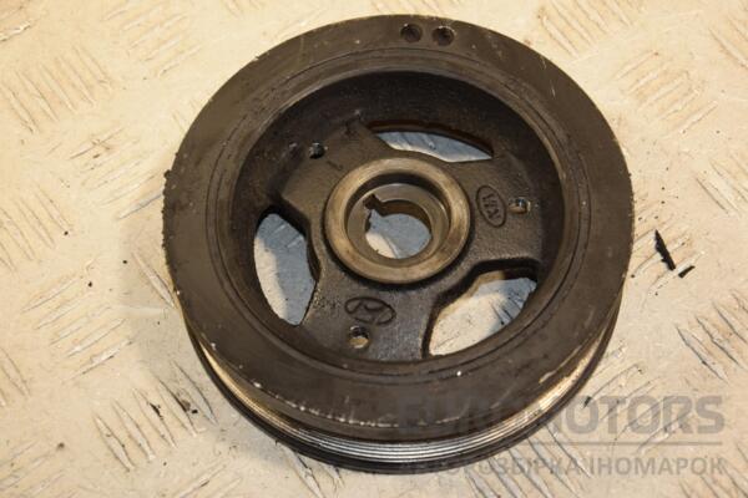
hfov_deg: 23.4
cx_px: 374
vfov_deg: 15.7
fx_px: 1808
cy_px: 249
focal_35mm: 87
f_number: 5
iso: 800
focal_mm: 58
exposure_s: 1/125
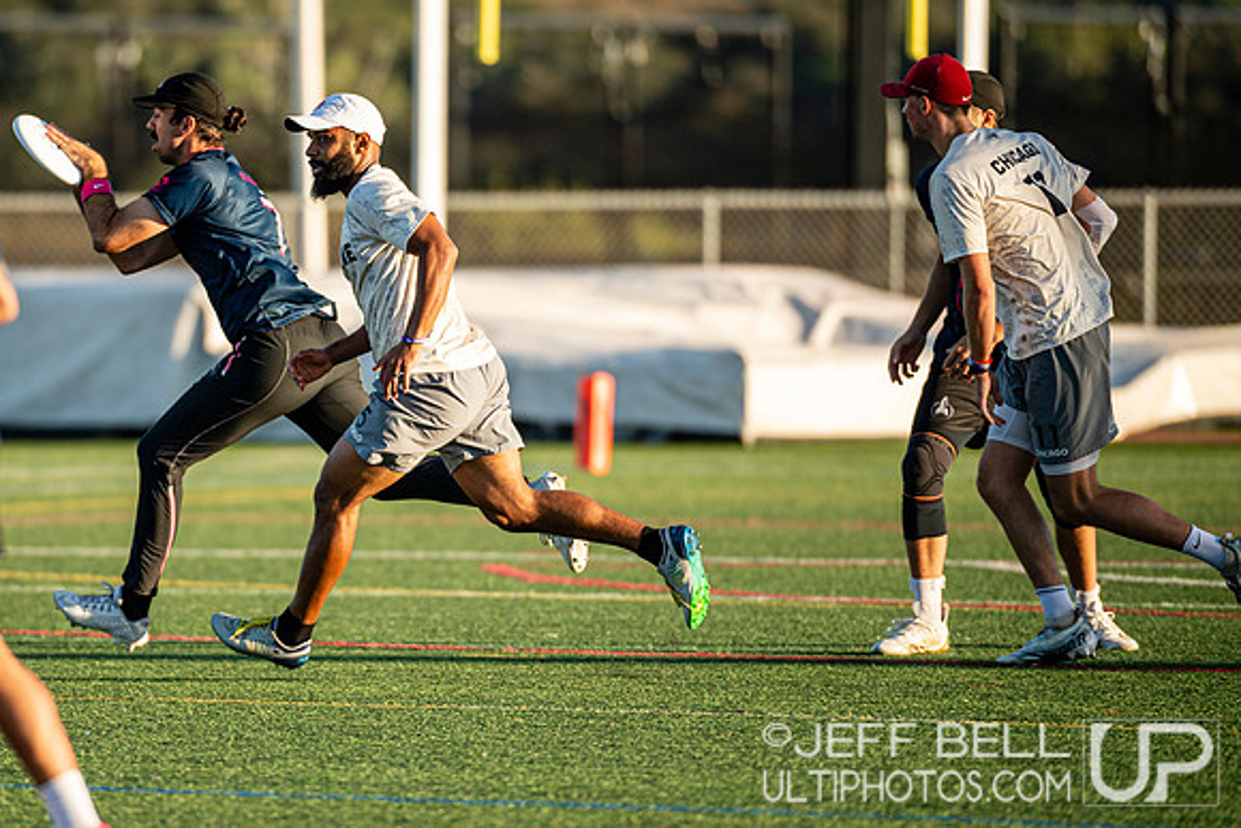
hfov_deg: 4.7
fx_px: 15276
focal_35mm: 443
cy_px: 443
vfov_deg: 3.1
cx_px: 376
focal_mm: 300
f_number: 3.2
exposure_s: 1/1250
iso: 180
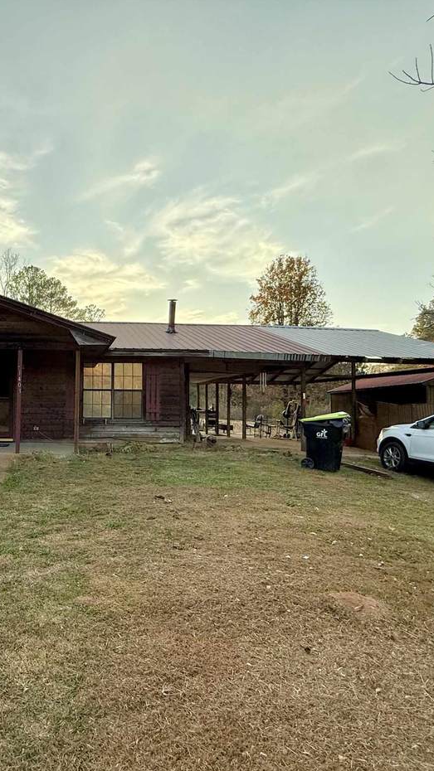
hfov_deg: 49.7
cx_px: 73
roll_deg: +0.2
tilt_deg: +2.4
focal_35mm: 21
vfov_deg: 83.8
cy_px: 395
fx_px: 430
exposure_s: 1/393
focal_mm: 2.22
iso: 64
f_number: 2.2
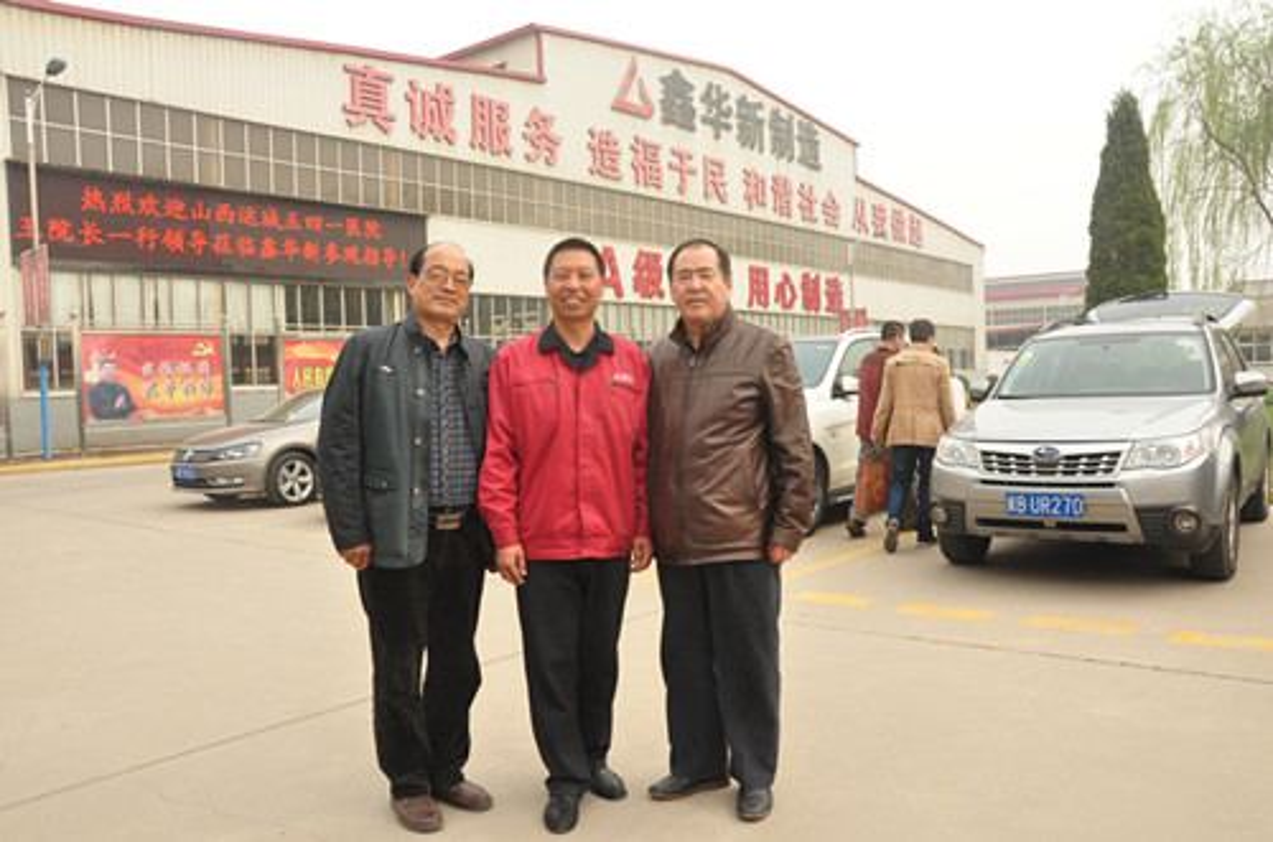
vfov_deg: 47.7
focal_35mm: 27
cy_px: 421
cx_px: 636
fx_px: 953
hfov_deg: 67.5
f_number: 10
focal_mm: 18
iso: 800
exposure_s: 1/400
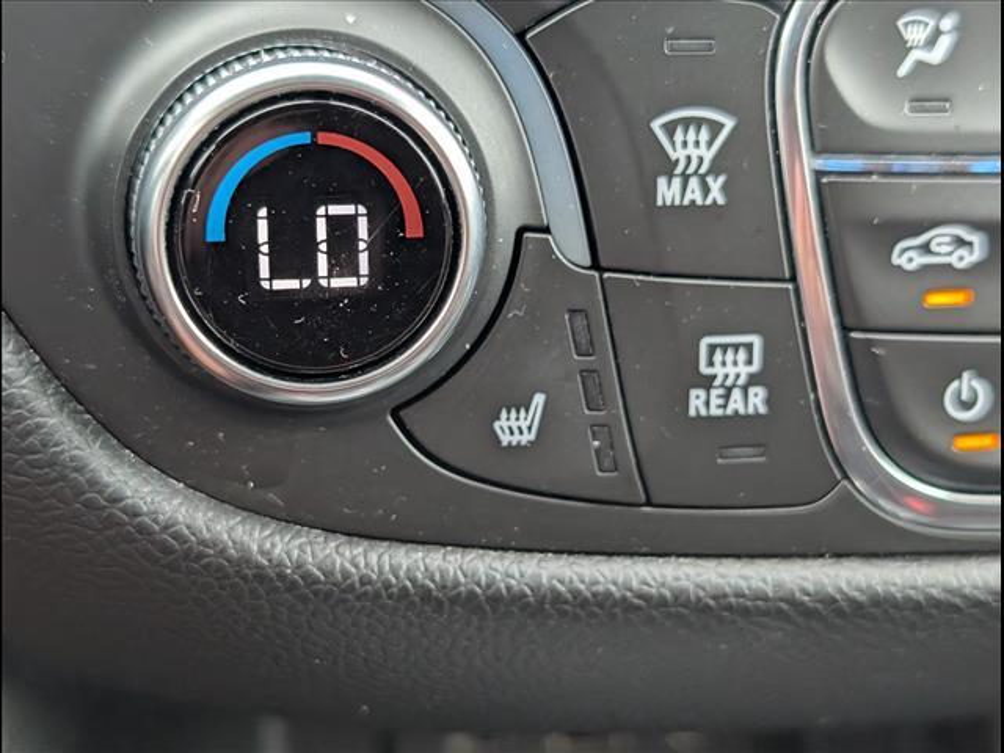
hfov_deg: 38.9
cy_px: 376
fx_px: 1421
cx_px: 502
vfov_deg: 29.7
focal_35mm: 49
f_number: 1.68
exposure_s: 1/667
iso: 379
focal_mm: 6.9
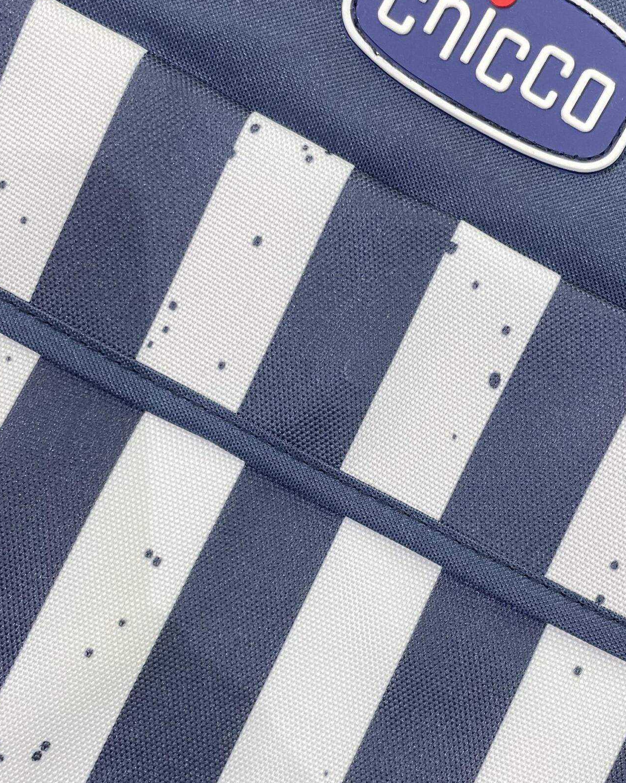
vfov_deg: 44.7
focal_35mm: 41
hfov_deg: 36.4
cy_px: 445
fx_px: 950
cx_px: 374
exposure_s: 1/100
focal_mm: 4.2
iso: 100
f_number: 1.6
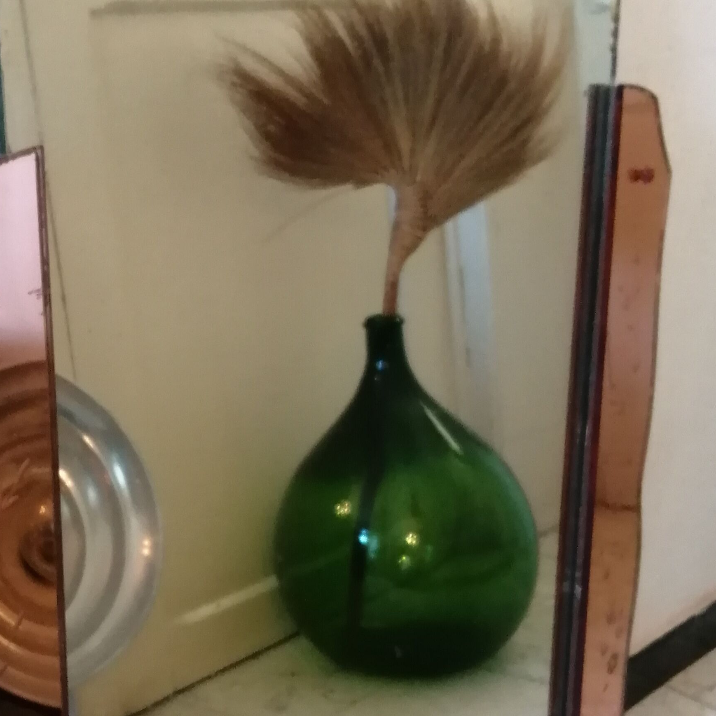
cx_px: 170
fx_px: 1287
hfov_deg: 30.5
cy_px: 447
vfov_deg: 31.0
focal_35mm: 55
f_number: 1.8
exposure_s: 1/25
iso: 320
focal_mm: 3.46
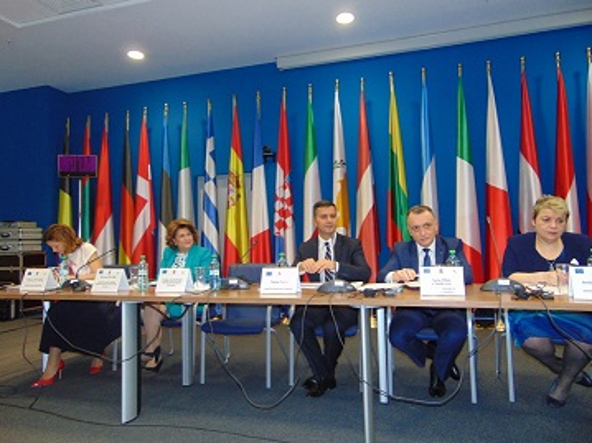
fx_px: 427
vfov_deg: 54.9
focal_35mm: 25
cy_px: 222
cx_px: 296
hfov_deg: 69.4
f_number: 3
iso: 200
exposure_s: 1/30
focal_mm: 4.5
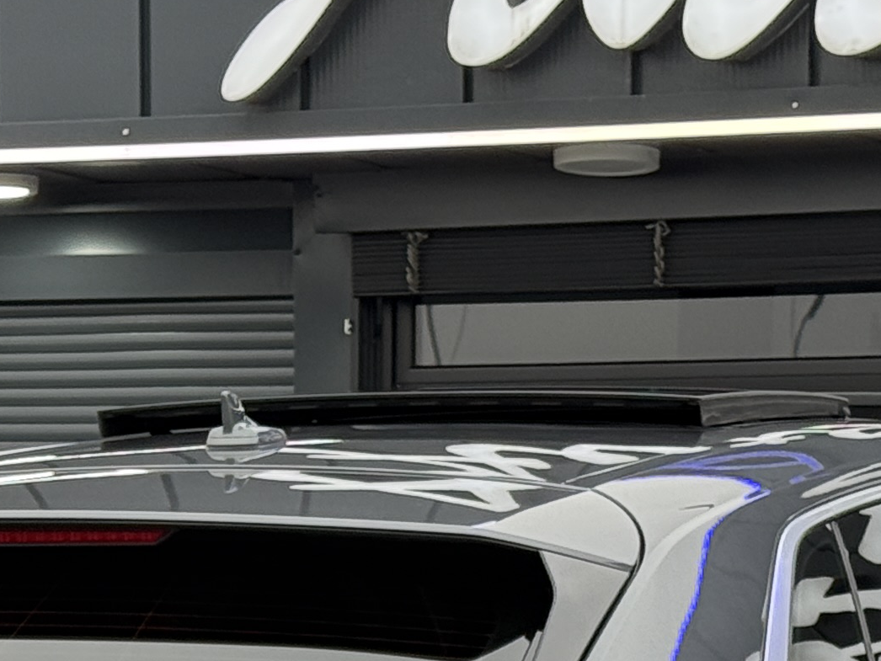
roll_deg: +1.0
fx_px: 4709
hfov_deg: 10.7
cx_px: 272
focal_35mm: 185
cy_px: 1074
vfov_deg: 7.8
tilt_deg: -5.1
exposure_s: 1/154
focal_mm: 6.76
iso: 100
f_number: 1.78
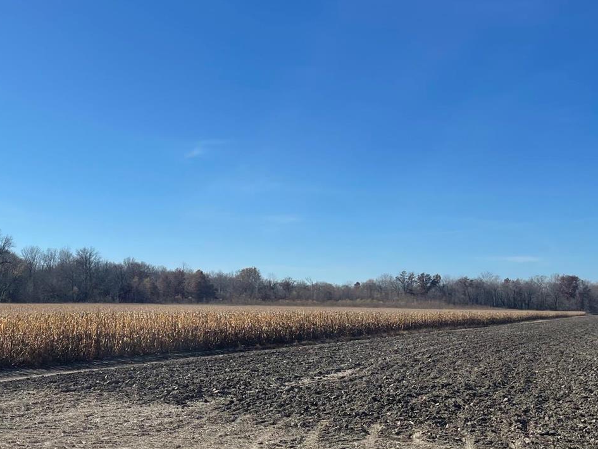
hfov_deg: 41.4
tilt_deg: +8.6
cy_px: 206
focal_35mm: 44
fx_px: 760
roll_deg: -0.1
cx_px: 134
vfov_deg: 32.9
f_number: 1.6
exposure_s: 1/5618
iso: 32
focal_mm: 5.1
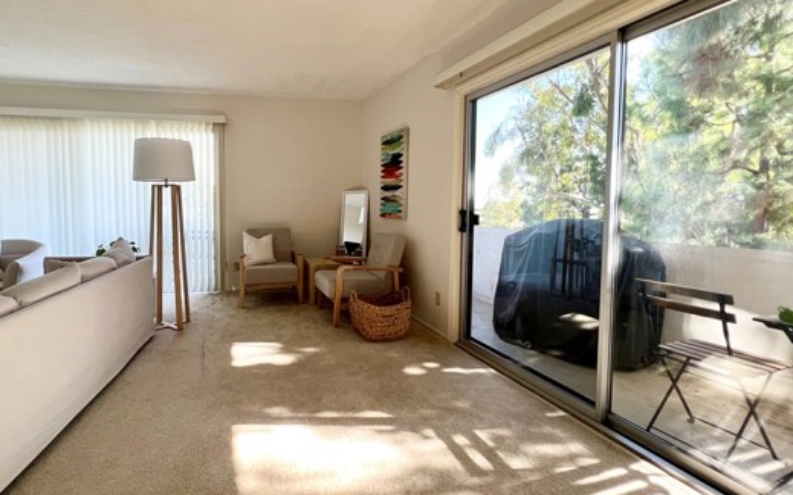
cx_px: 345
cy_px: 228
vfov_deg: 67.8
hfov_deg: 93.9
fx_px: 367
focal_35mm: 17
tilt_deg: -4.1
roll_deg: -0.3
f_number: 1.8
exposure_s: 1/121
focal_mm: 1.57
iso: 125
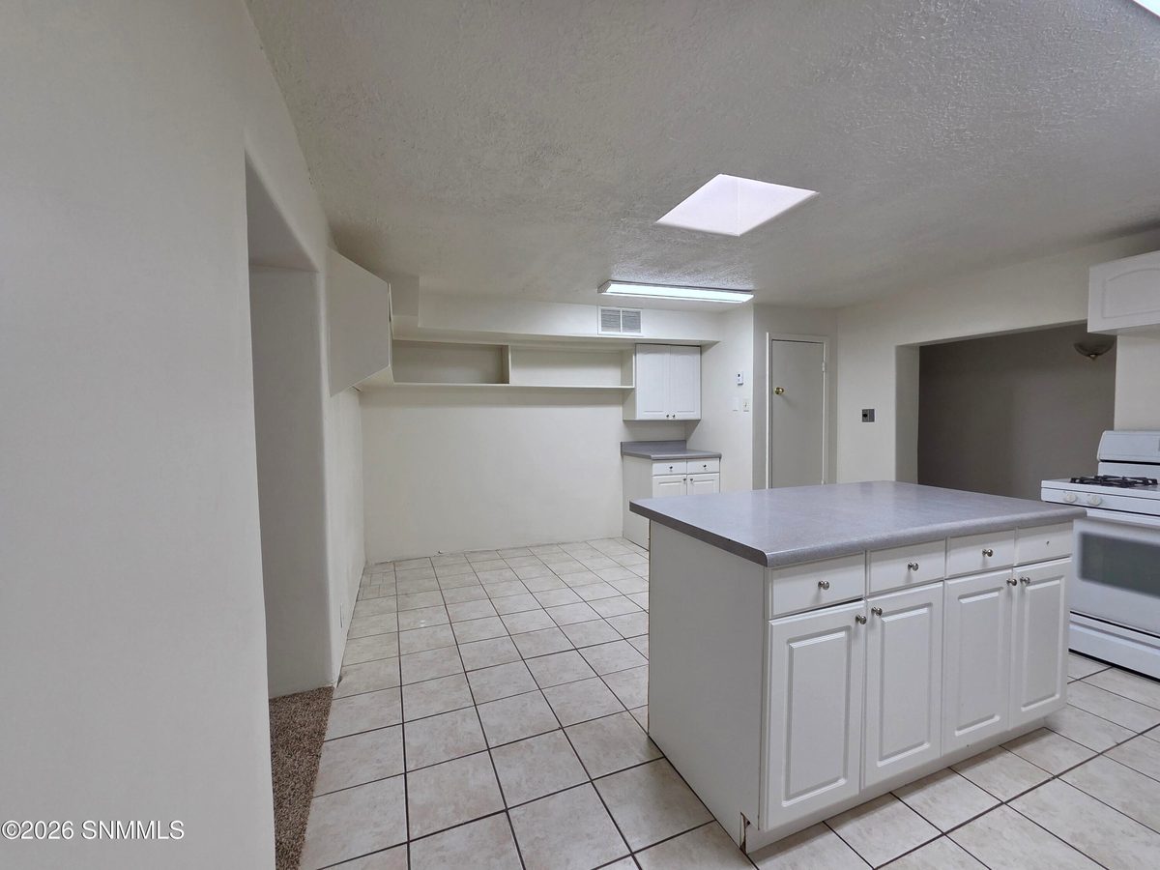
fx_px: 436
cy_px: 435
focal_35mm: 13
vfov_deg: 89.9
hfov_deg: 106.2
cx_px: 580
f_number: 2.2
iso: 100
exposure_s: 1/120
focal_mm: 2.2
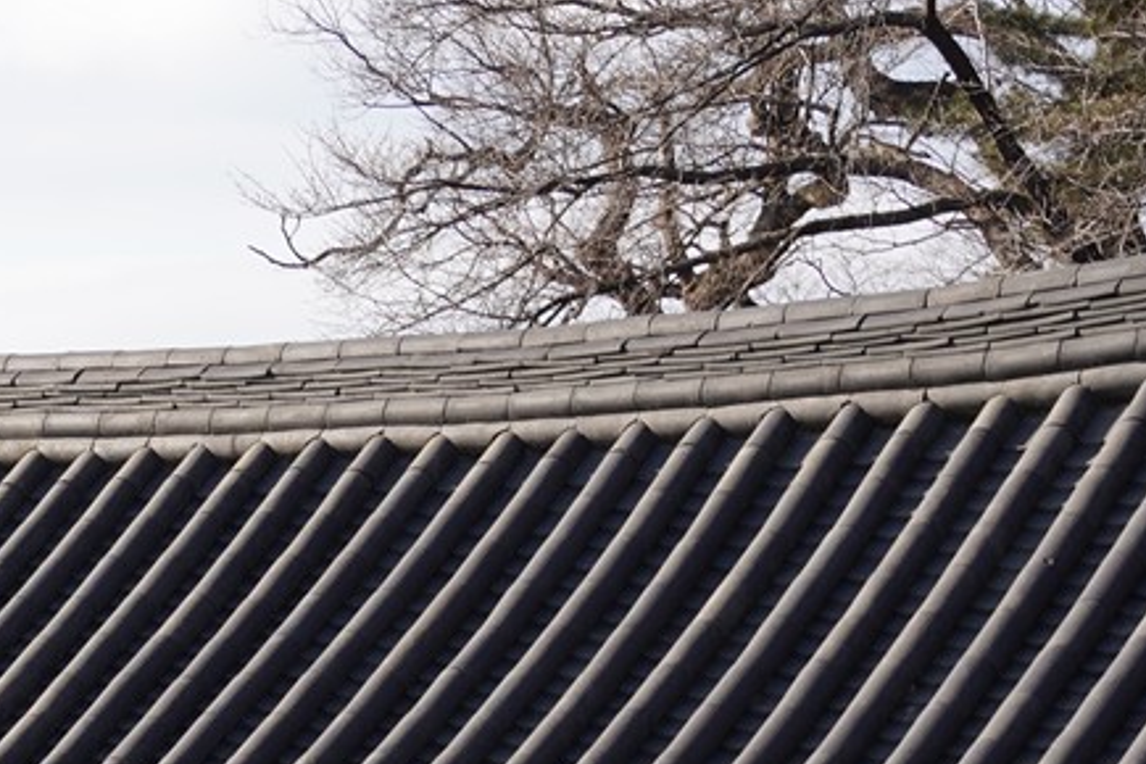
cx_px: -332
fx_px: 4393
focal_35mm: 138
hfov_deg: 14.3
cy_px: 1733
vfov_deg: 9.1
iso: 100
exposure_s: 1/100
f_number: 9
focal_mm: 30
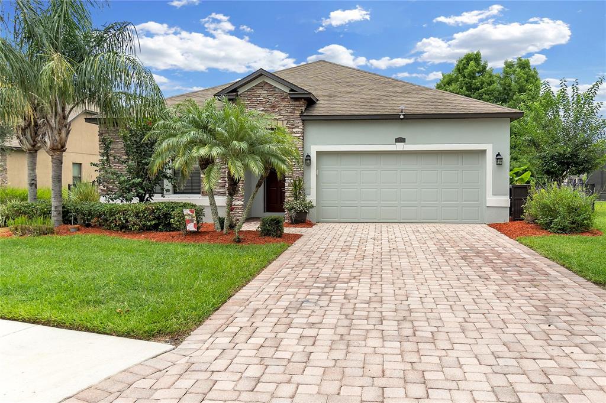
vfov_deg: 47.9
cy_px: 202
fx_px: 454
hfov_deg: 67.4
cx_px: 303
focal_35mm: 27
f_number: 4
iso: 100
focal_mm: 18
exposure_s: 1/800
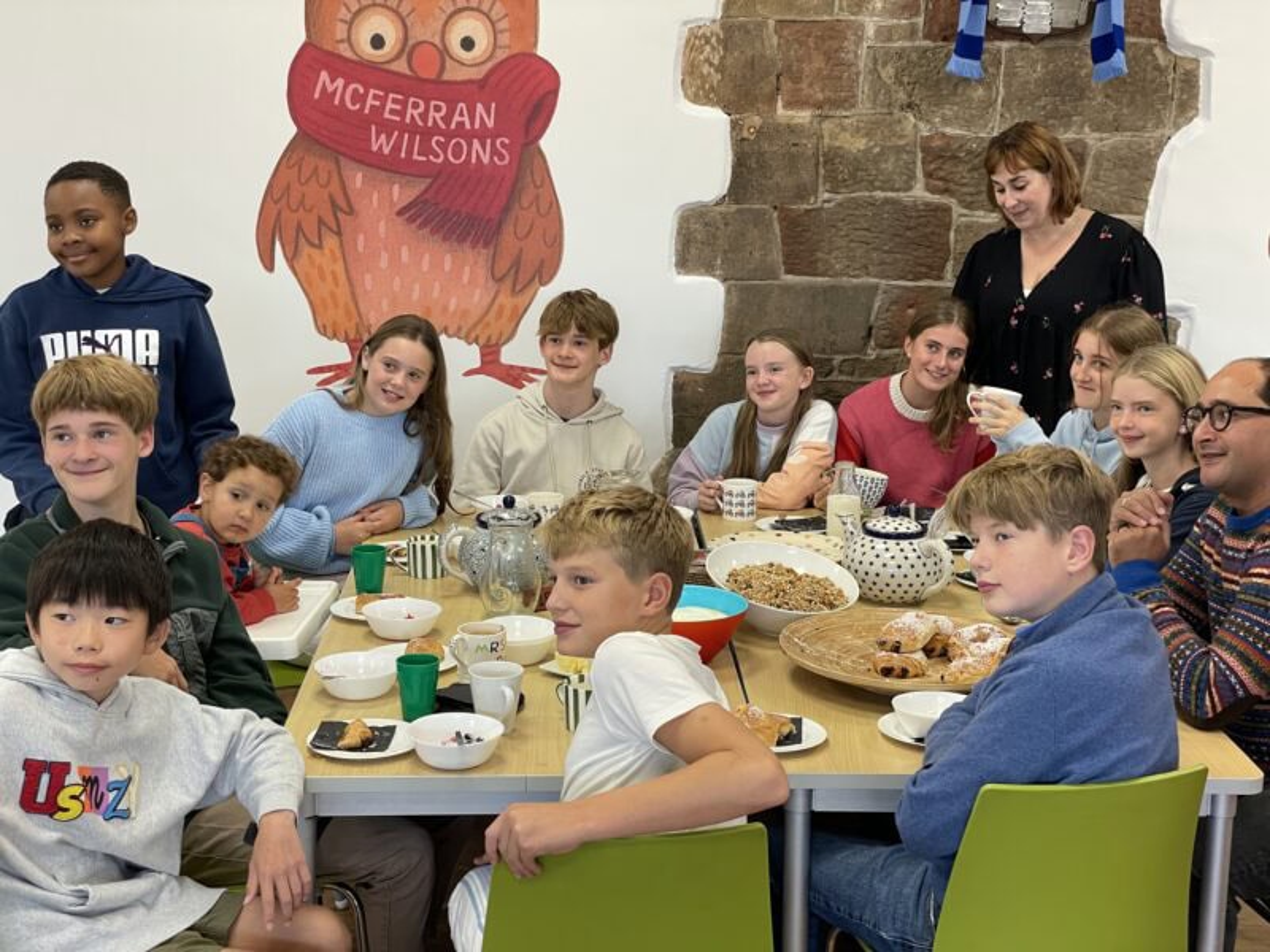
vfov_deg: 28.0
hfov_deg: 36.8
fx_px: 1908
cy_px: 476
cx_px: 635
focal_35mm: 52
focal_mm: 6
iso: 160
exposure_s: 1/50
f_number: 2
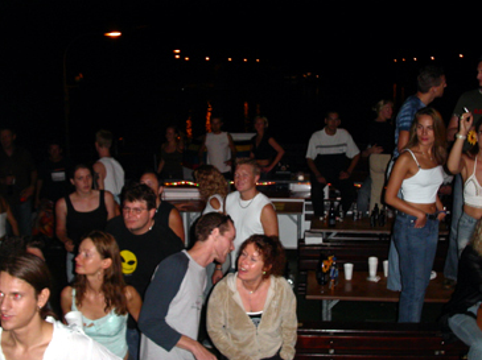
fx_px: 584
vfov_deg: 34.3
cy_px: 185
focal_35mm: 42
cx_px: 262
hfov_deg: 44.8
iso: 200
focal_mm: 7.8
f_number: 2.8
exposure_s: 1/30
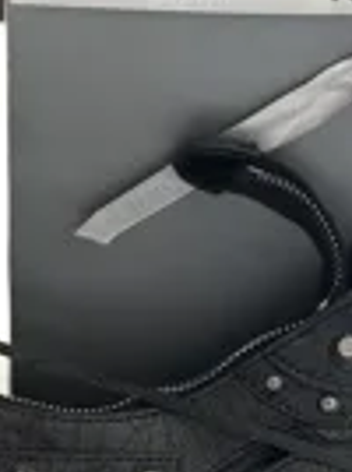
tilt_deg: -48.9
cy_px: 542
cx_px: 63
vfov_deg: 21.4
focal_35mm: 86
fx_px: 1170
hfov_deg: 17.0
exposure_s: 1/60
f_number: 1.78
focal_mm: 6.76
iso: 640
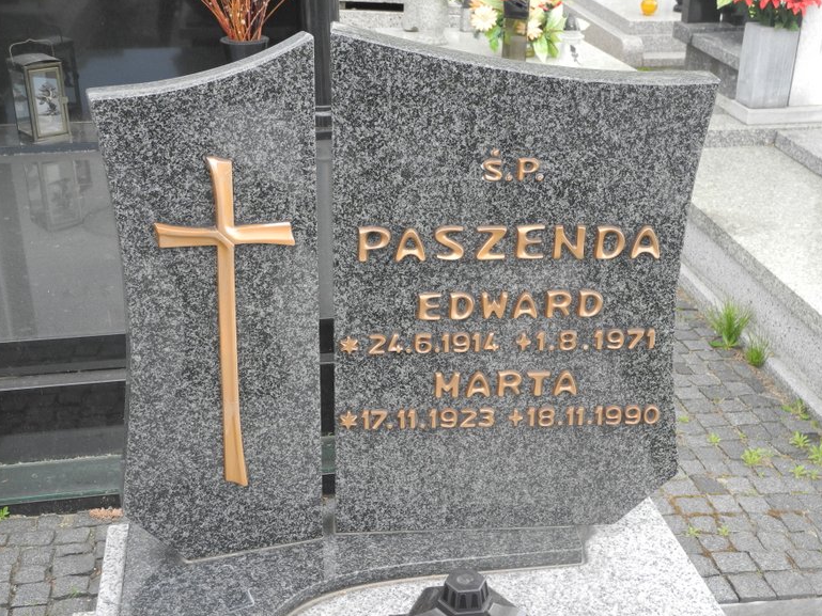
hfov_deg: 36.8
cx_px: 415
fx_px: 1235
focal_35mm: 52
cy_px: 297
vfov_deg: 28.0
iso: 100
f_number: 3.5
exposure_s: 1/125
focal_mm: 10.7
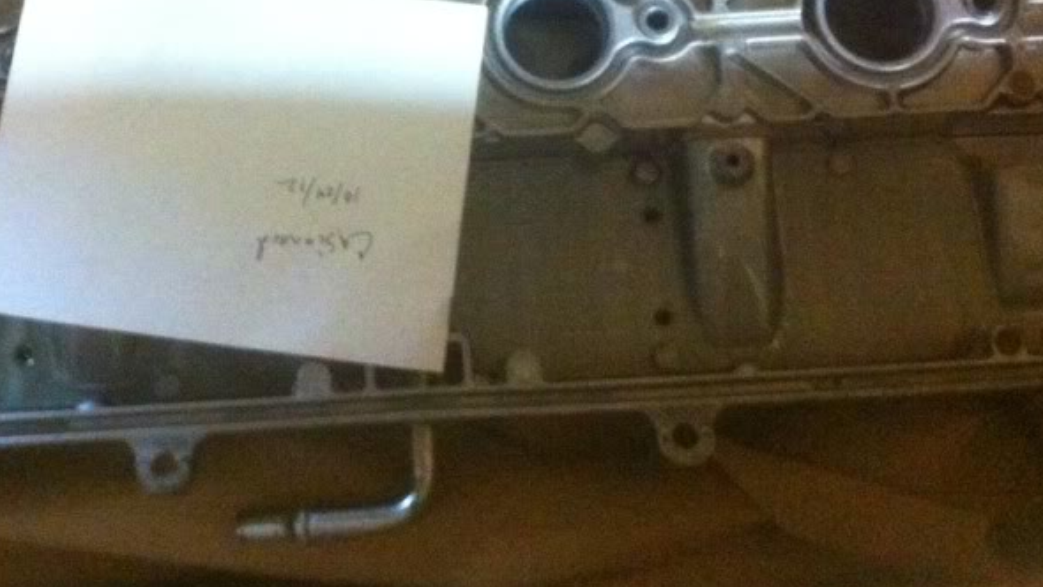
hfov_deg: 31.6
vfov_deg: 17.6
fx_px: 1825
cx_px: 347
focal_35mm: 66
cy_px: -74
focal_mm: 3.9
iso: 1000
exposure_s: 1/15
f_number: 2.8
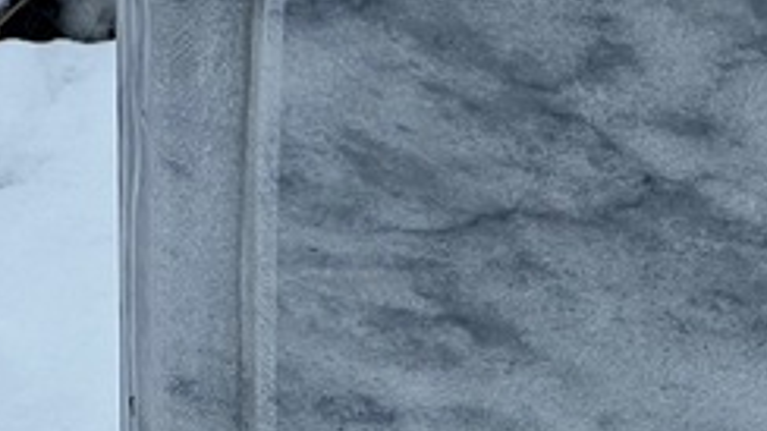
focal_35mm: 275
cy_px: 711
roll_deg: -4.8
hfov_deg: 7.8
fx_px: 5590
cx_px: 981
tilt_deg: -28.7
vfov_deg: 4.4
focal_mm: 9
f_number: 2.8
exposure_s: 1/101
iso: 32
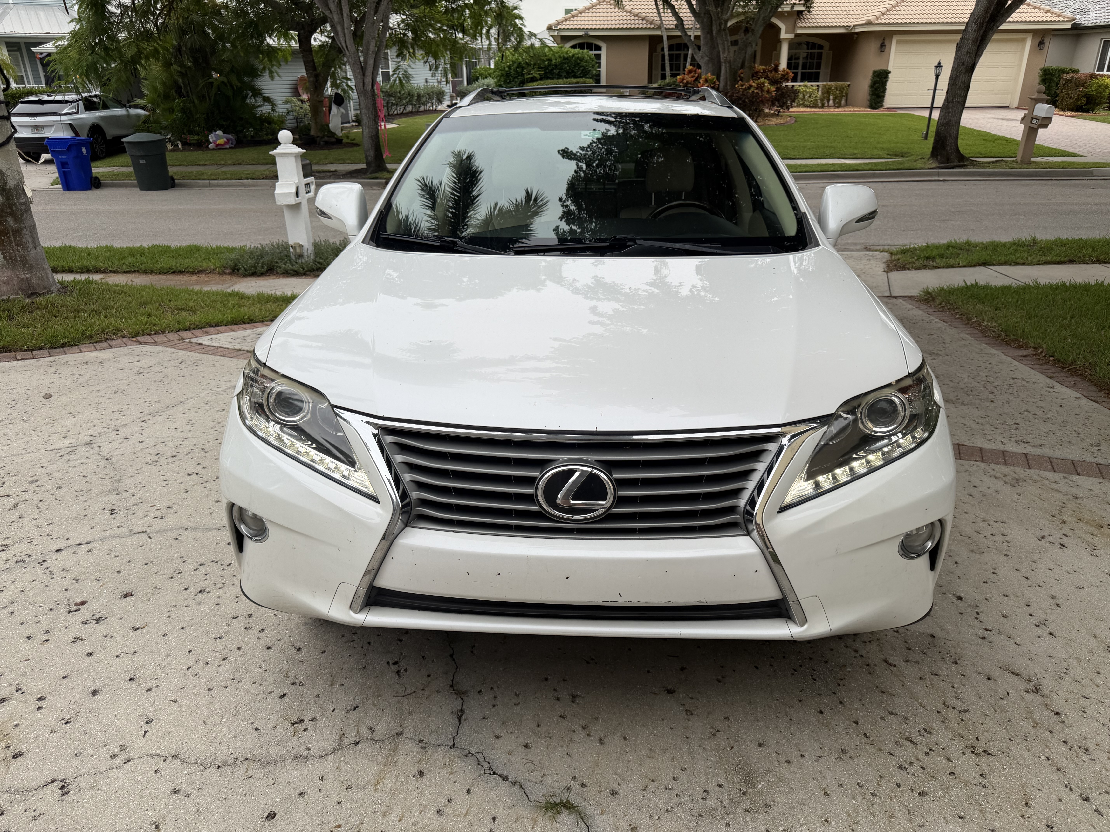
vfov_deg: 56.8
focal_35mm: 24
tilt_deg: -23.7
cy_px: 416
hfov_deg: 71.6
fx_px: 770
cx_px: 555
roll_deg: +0.9
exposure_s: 1/1437
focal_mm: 6.76
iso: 80
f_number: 1.78
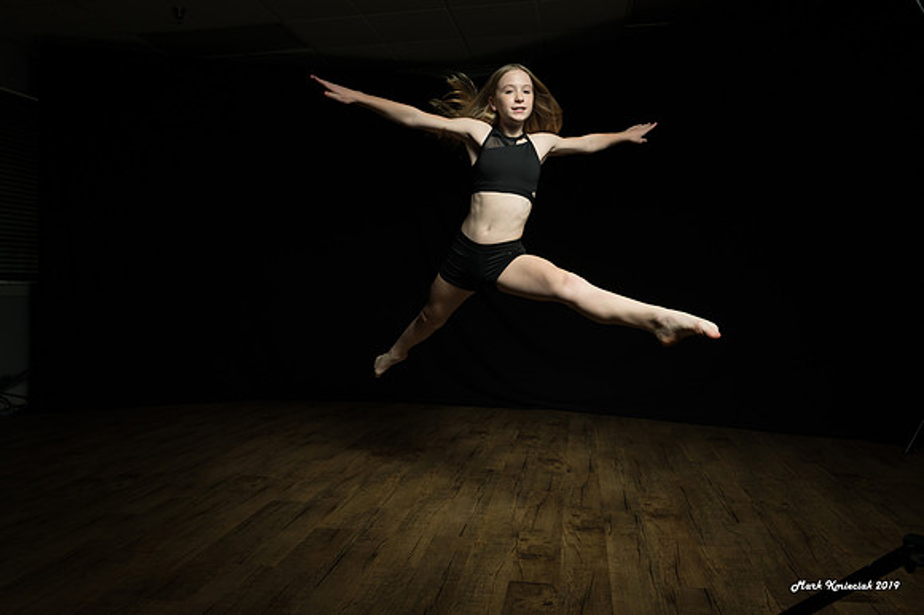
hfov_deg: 67.4
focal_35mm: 27
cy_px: 308
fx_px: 693
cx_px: 462
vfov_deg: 47.9
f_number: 9
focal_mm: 27
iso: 200
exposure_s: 1/250
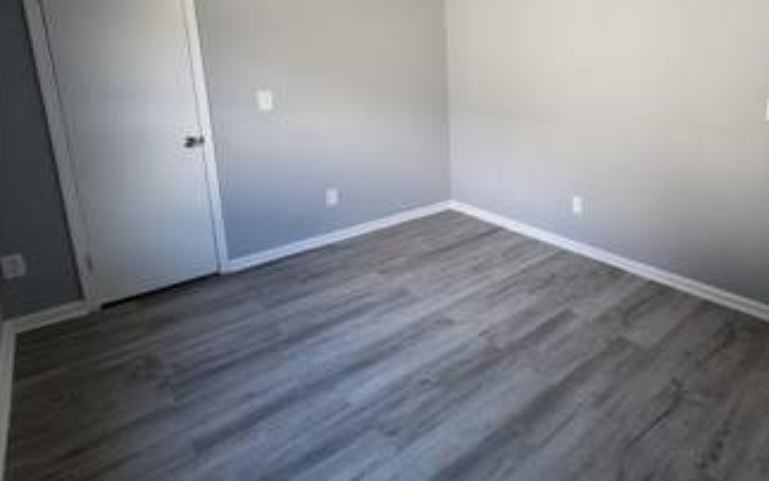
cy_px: 151
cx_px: 517
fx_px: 461
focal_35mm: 22
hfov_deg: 76.9
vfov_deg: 53.7
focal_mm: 2.22
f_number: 2.2
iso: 125
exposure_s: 1/120
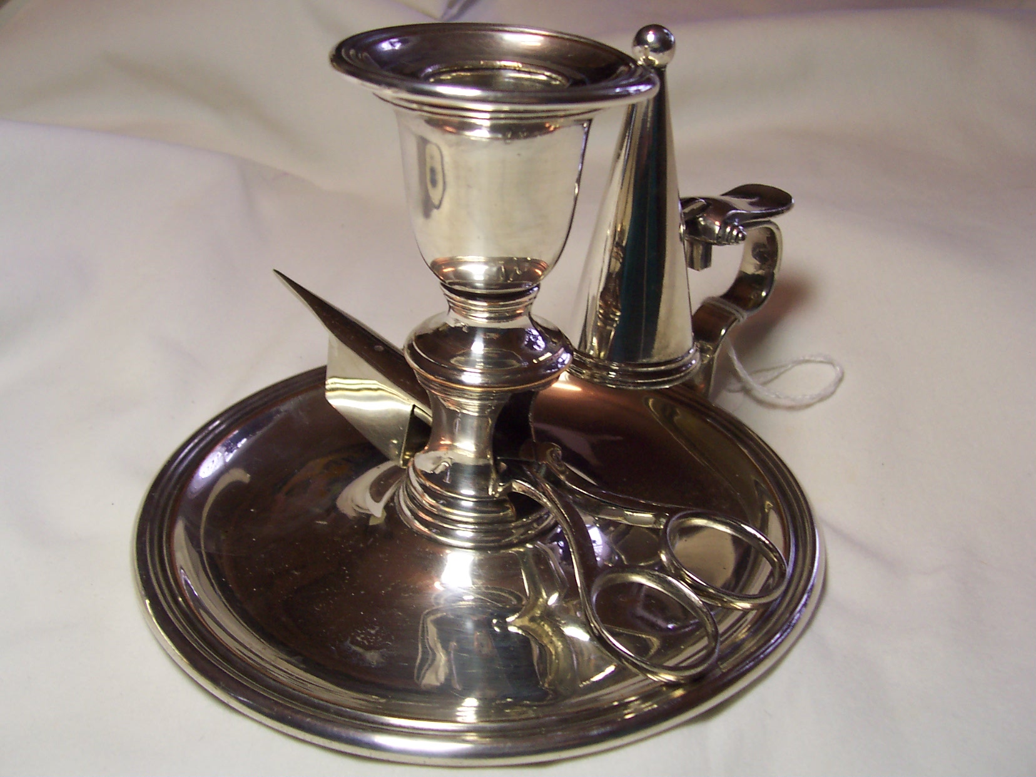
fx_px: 1107
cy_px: 388
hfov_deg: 50.1
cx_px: 518
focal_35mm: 37
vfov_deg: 38.7
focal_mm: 5.6
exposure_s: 1/45
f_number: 2.8
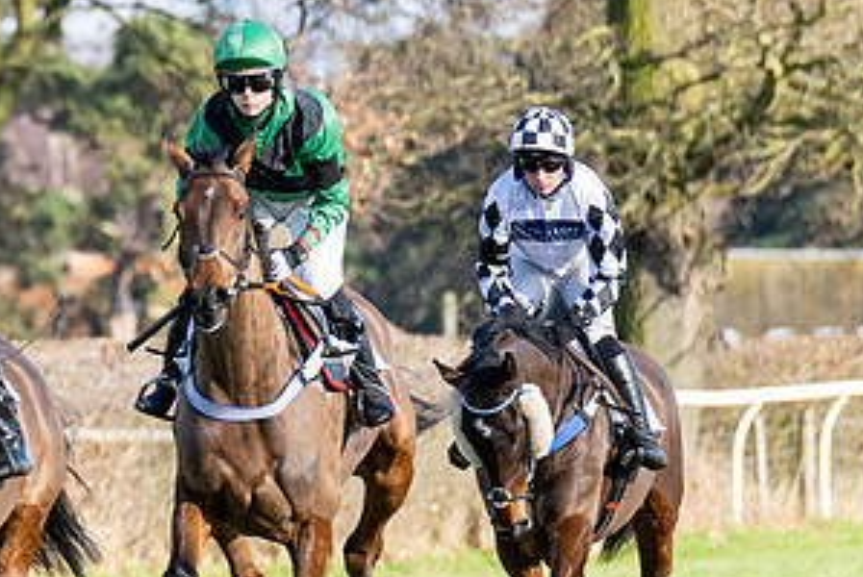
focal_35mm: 902
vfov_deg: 1.5
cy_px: 334
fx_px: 21644
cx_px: -174
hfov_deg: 2.3
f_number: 4
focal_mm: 200
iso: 400
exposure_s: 1/2000
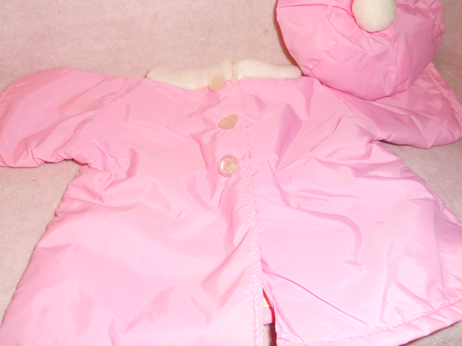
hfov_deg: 56.8
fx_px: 427
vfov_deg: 44.2
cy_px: 173
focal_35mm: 32
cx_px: 231
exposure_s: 1/25
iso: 80
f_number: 3.5
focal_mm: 5.8
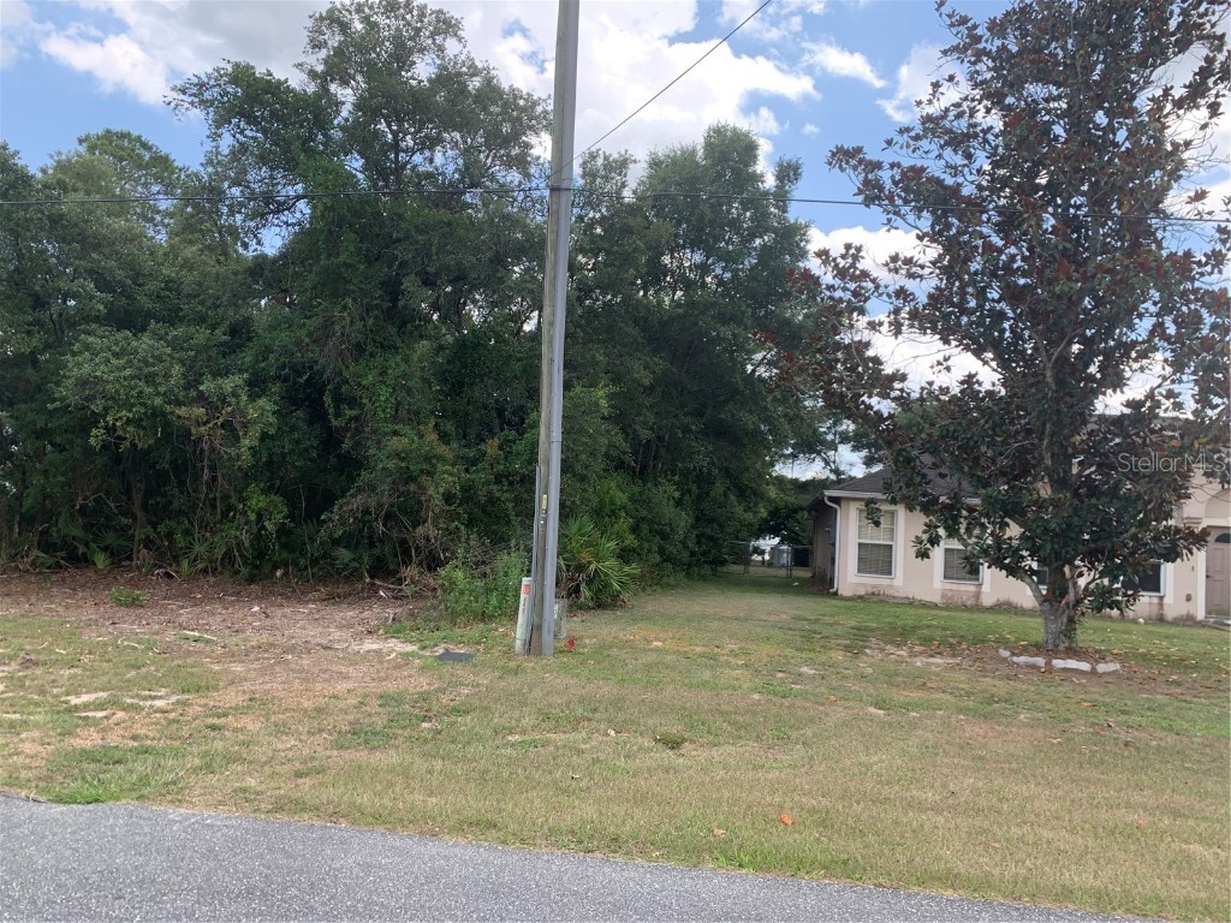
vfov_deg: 53.1
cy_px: 462
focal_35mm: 26
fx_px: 925
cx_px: 616
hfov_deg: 67.3
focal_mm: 4.25
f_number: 1.8
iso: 25
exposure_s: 1/474
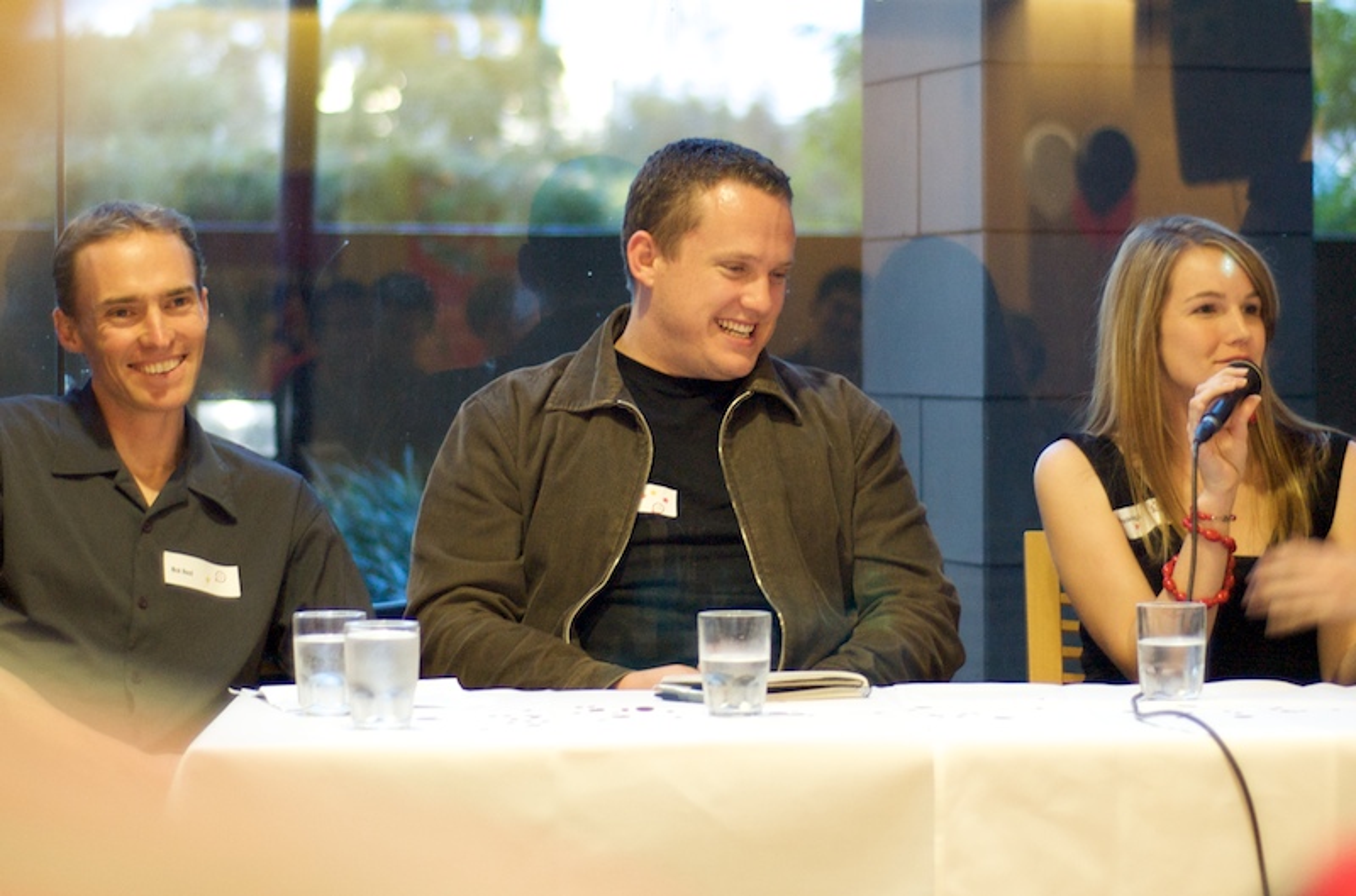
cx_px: 678
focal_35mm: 75
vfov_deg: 18.1
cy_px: 448
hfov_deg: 27.1
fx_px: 2818
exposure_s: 1/60
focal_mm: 50
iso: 400
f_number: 1.8
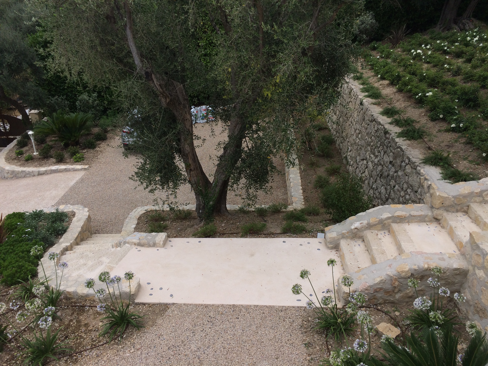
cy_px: 183
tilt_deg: -27.2
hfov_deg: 61.7
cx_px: 244
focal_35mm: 29
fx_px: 409
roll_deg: -0.4
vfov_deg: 48.2
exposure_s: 1/1140
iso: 32
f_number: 2.2
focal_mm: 4.15
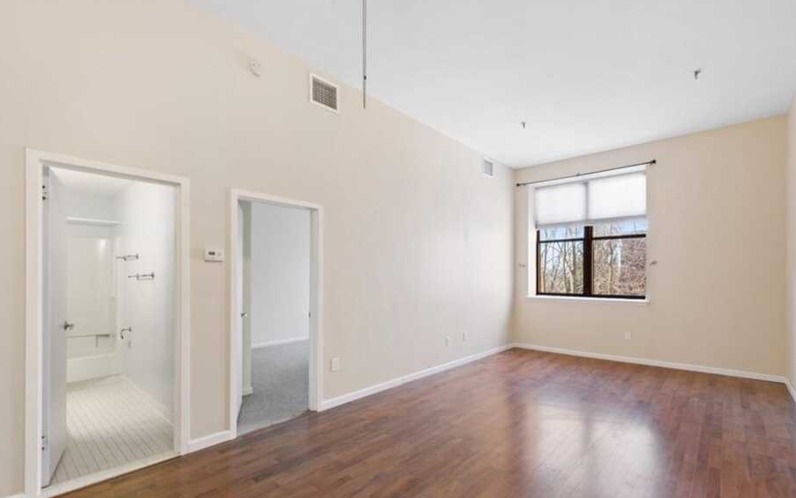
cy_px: 253
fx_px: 347
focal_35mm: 16
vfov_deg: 71.3
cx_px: 435
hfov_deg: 97.5
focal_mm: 14
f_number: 10
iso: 200
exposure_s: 1/2
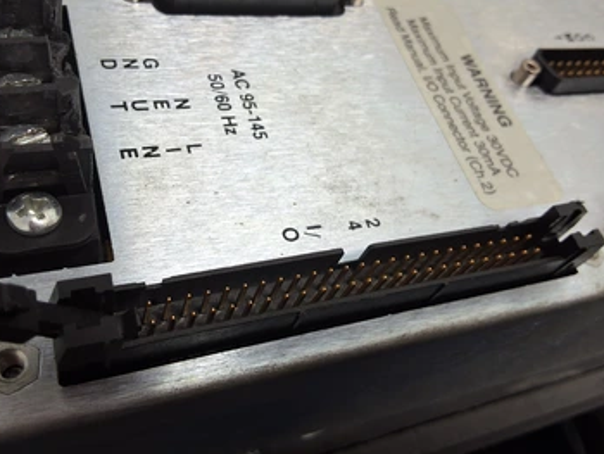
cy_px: 216
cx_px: 292
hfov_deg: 56.8
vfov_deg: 44.2
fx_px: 559
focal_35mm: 32
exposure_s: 1/40
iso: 64
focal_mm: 2.91
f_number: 1.9
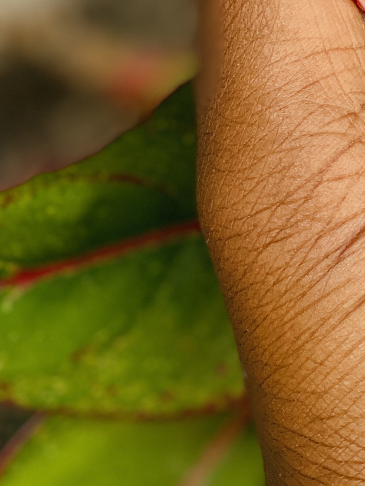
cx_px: 626
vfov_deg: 10.4
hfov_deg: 7.7
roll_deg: +0.2
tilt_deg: -32.5
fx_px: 2629
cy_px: -145
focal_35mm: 187
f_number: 2.4
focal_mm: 6
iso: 20
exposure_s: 1/122
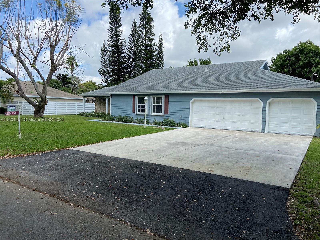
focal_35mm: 26
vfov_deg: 53.1
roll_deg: -1.0
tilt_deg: -3.4
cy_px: 120
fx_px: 240
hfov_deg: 67.3
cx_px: 160
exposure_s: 1/2141
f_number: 1.8
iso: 32
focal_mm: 4.25
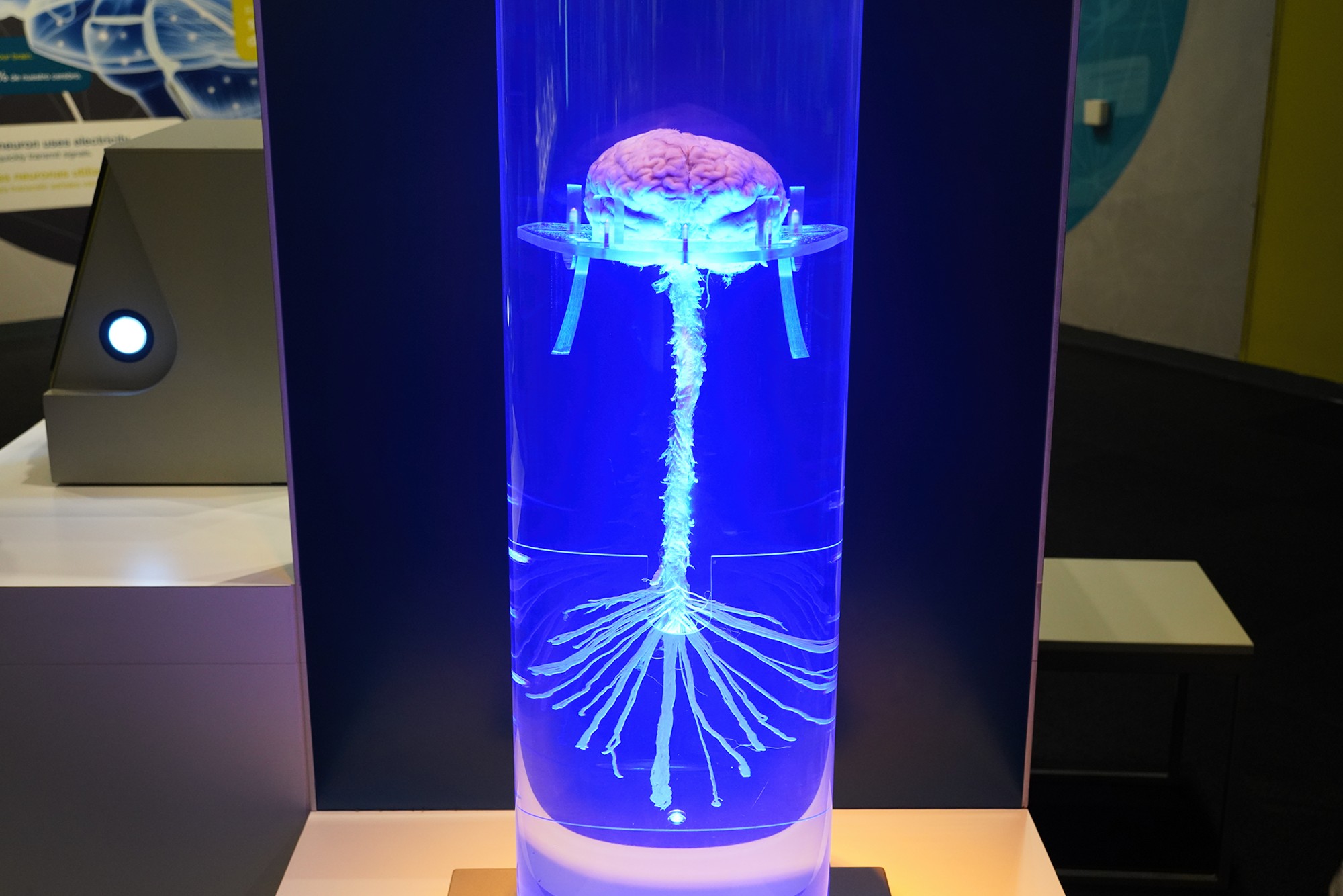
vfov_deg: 31.9
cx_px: 672
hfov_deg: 46.4
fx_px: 1567
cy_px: 448
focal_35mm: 42
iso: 3200
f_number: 6.3
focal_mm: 42
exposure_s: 1/100
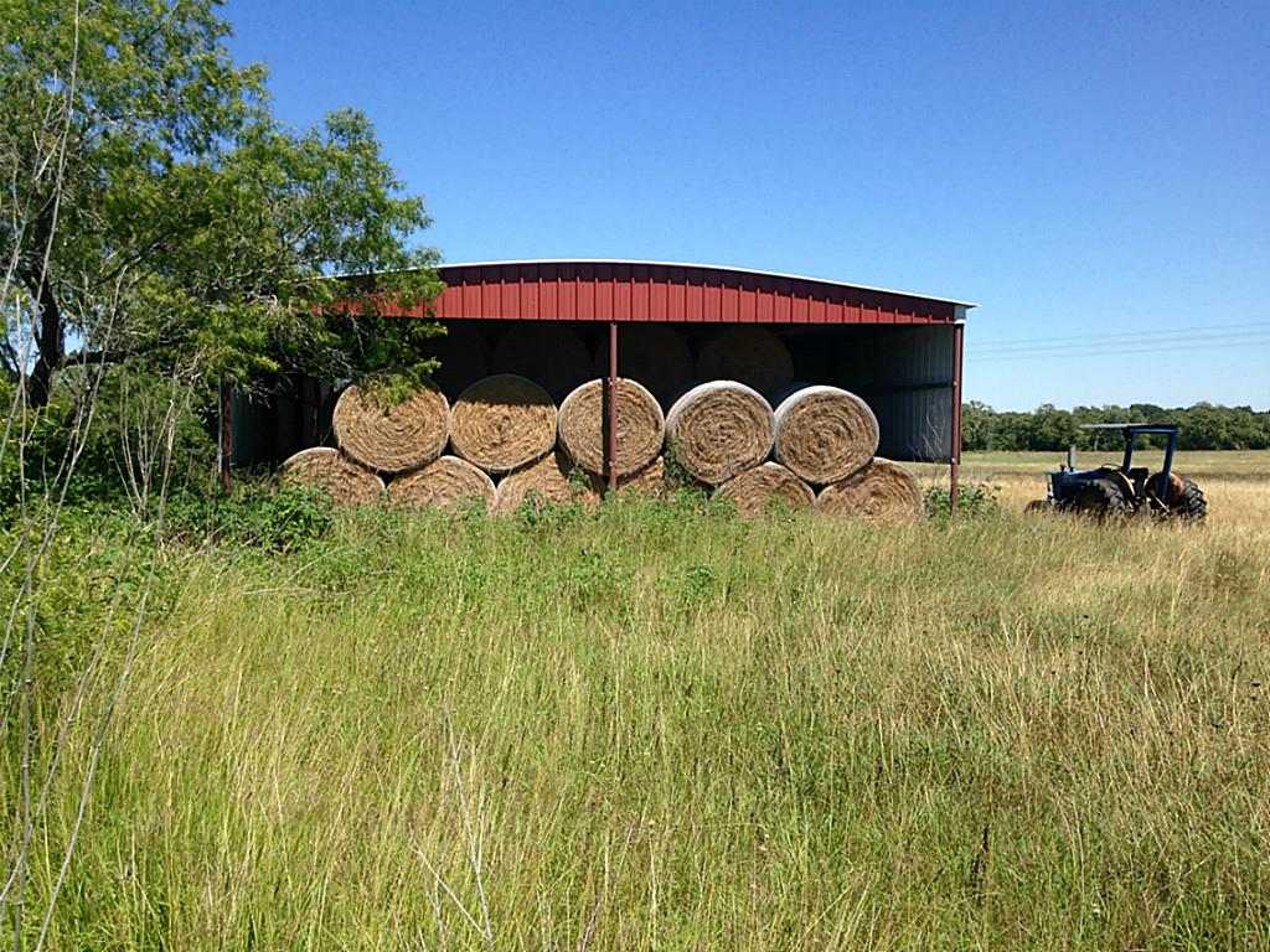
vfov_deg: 42.9
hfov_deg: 55.4
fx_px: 1211
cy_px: 476
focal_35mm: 33
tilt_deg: -4.7
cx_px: 635
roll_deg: +2.0
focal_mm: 4.12
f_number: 2.4
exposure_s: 1/1178
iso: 50
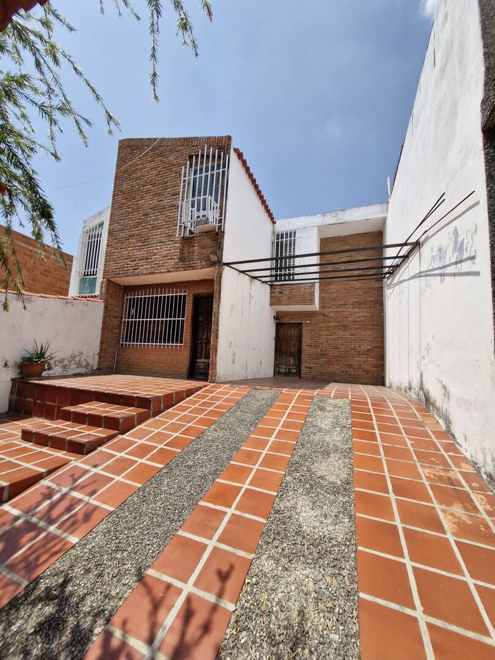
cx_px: 248
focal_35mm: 13
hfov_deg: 89.9
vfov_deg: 106.2
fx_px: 248
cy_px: 330
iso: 50
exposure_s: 1/2036
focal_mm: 1.74
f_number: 2.2
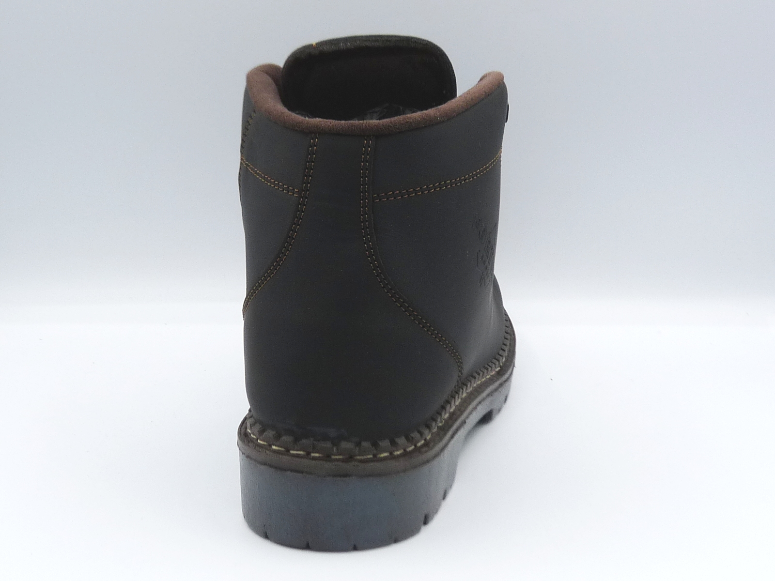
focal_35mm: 50
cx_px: 388
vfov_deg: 29.1
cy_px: 290
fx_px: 1119
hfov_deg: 38.2
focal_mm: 5
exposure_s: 1/200
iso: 100
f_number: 4.5
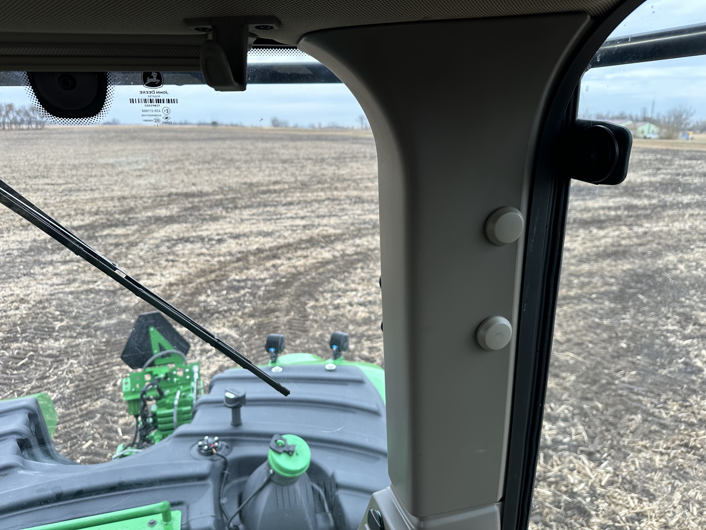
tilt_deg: -15.7
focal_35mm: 24
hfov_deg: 71.6
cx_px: 353
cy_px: 265
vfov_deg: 56.8
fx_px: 489
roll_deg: -0.4
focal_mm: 6.86
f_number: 1.78
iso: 64
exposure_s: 1/195
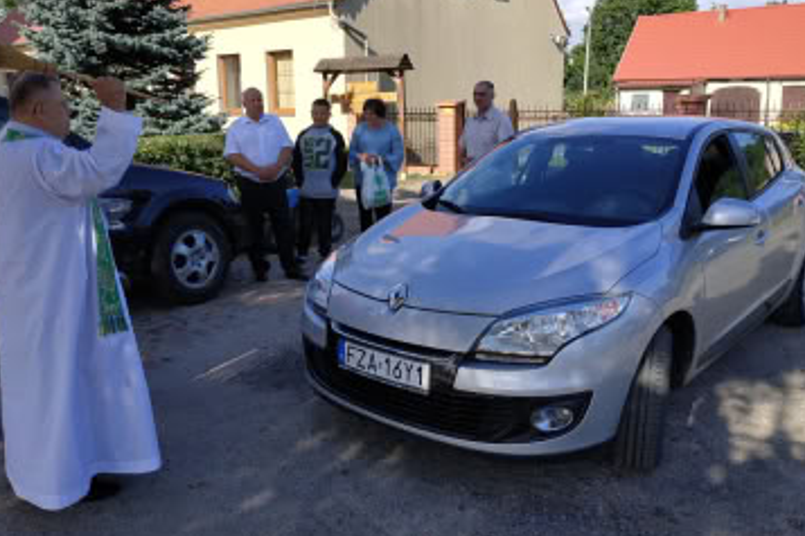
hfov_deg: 65.4
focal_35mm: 28
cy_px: 239
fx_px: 626
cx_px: 368
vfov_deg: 46.3
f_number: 1.9
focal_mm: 3.94
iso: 200
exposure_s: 1/2010
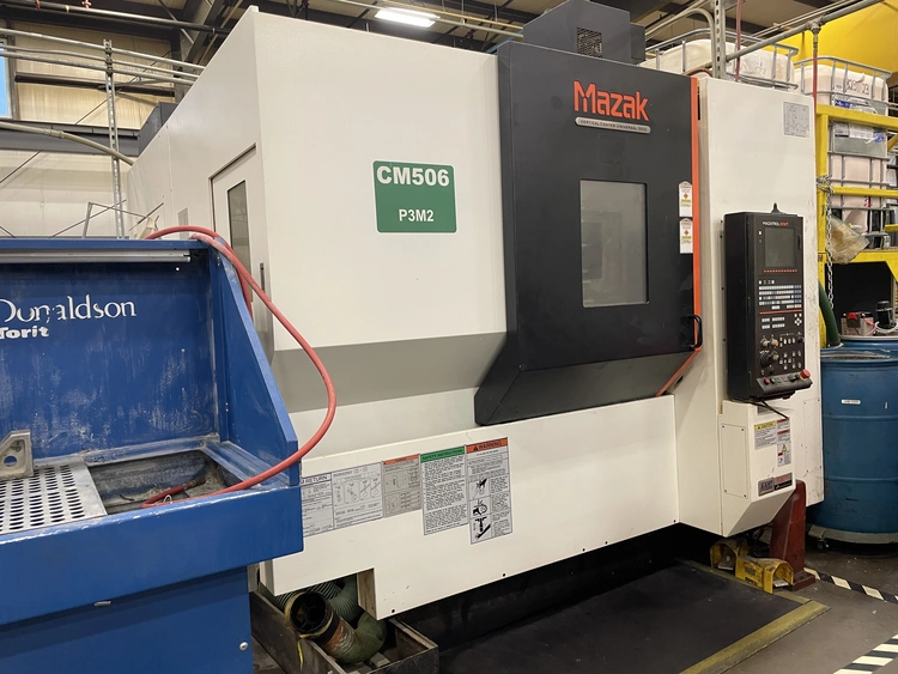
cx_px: 449
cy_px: 337
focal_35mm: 26
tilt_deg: -3.4
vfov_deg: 53.1
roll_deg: +3.8
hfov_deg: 67.3
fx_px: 675
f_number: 1.6
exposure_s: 1/60
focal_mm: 4.2
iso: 100
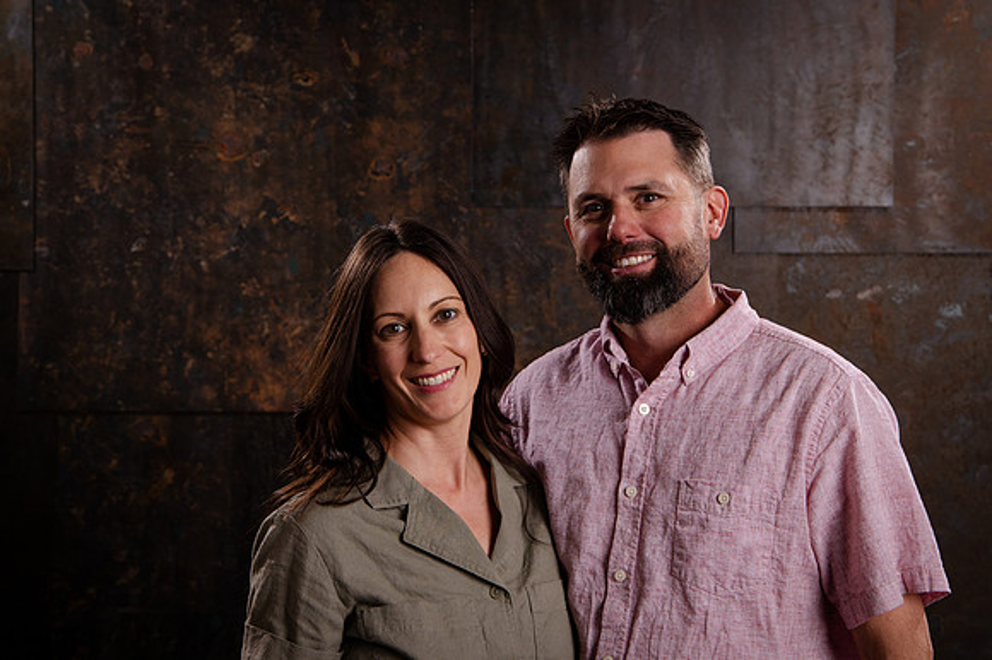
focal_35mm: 63
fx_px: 1728
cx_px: 494
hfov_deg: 32.0
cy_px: 294
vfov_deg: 21.6
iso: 1000
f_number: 8
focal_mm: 56
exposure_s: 1/160
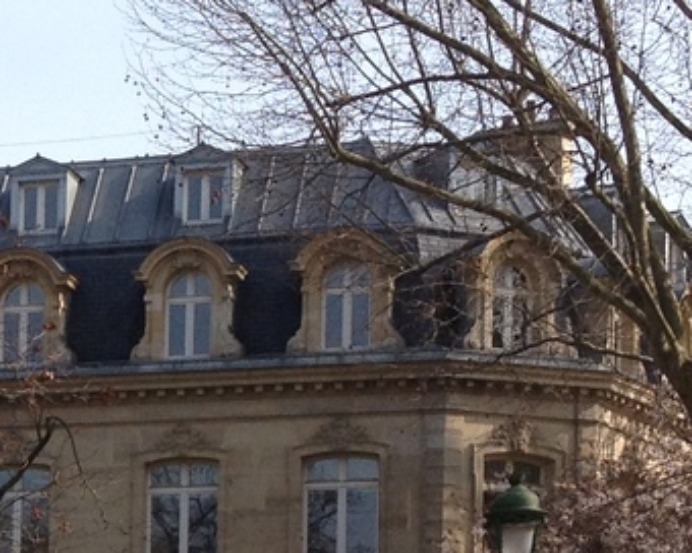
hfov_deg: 11.6
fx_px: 3297
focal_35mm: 161
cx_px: -252
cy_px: 752
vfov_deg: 9.4
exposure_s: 1/1022
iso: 50
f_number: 2.4
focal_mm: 4.28
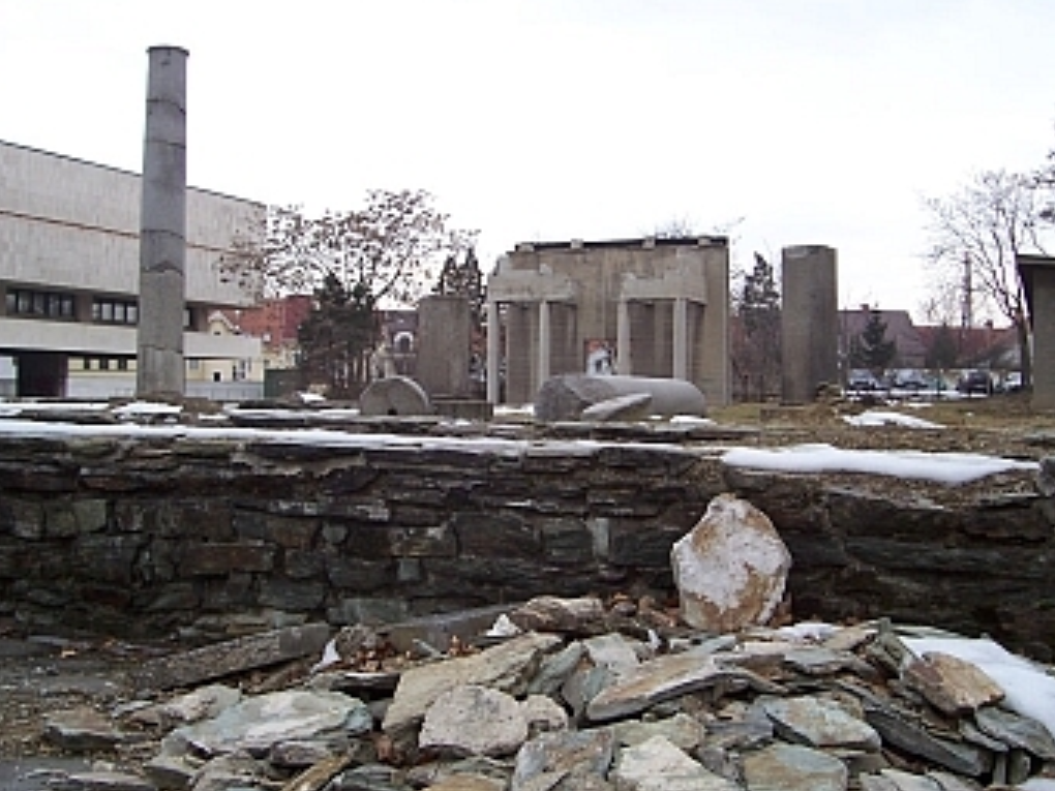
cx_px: 577
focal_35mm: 40
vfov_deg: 35.9
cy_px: 369
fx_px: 1219
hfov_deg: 46.7
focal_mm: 5.6
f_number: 2.7
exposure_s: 1/350
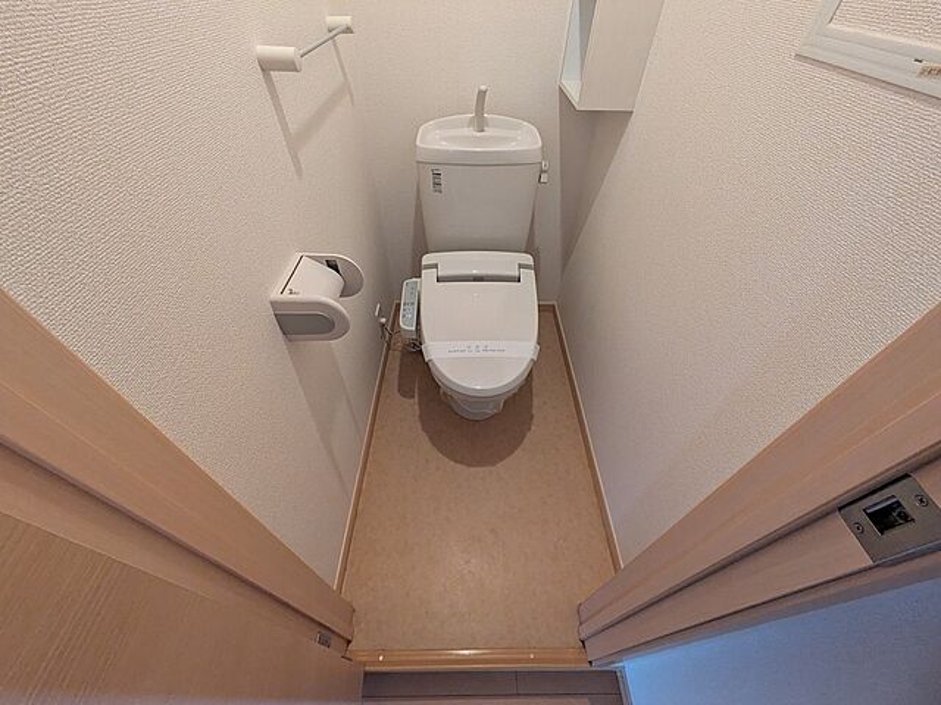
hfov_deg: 102.1
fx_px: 381
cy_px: 352
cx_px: 470
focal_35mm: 14
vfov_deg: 85.7
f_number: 2.2
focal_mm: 1.83
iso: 501
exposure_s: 1/24
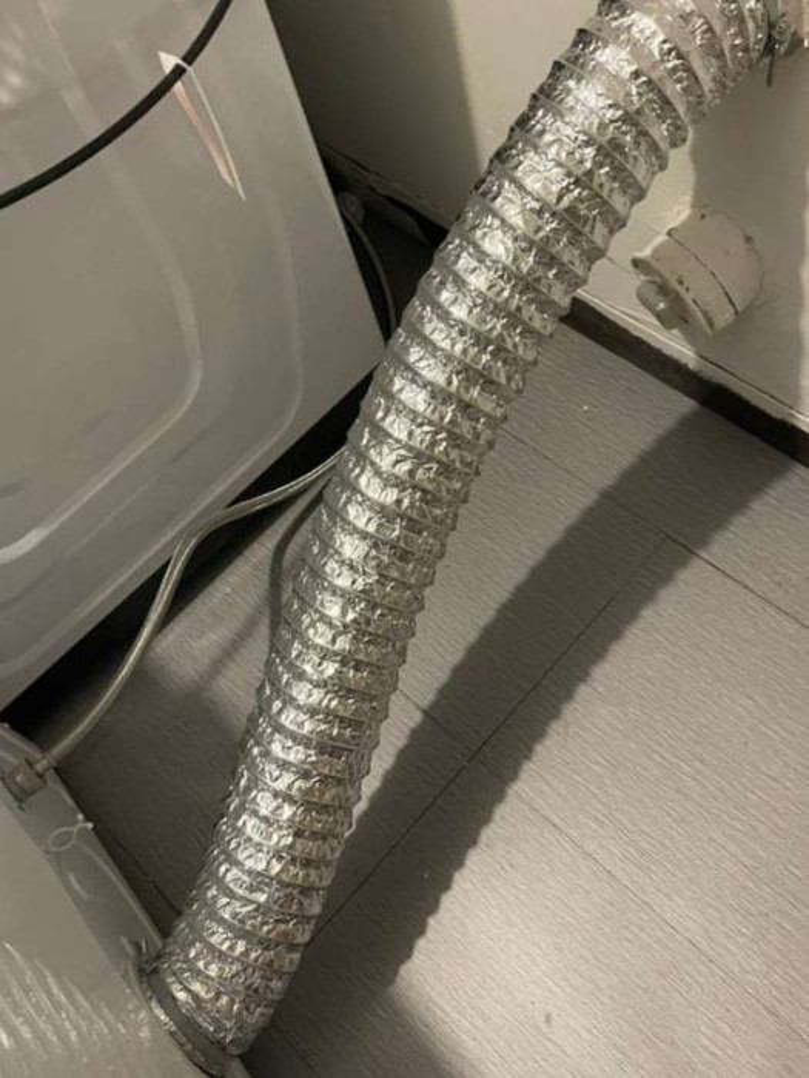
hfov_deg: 25.7
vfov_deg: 33.8
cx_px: 404
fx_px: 1776
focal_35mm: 57
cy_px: 539
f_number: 2.8
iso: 20
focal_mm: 6.6
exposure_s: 1/23
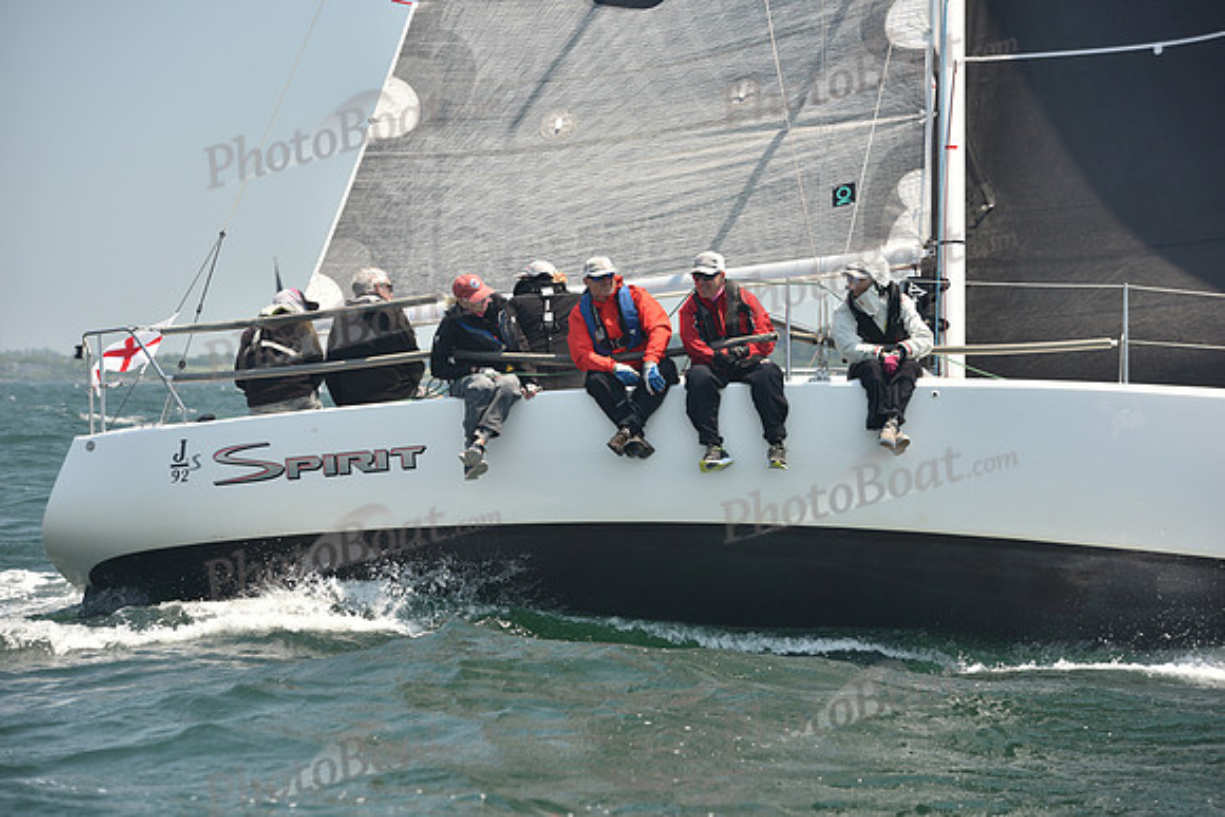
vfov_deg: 11.8
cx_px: 612
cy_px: 408
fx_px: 3948
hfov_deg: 17.6
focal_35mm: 116
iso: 250
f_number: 4.5
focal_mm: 116
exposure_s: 1/640
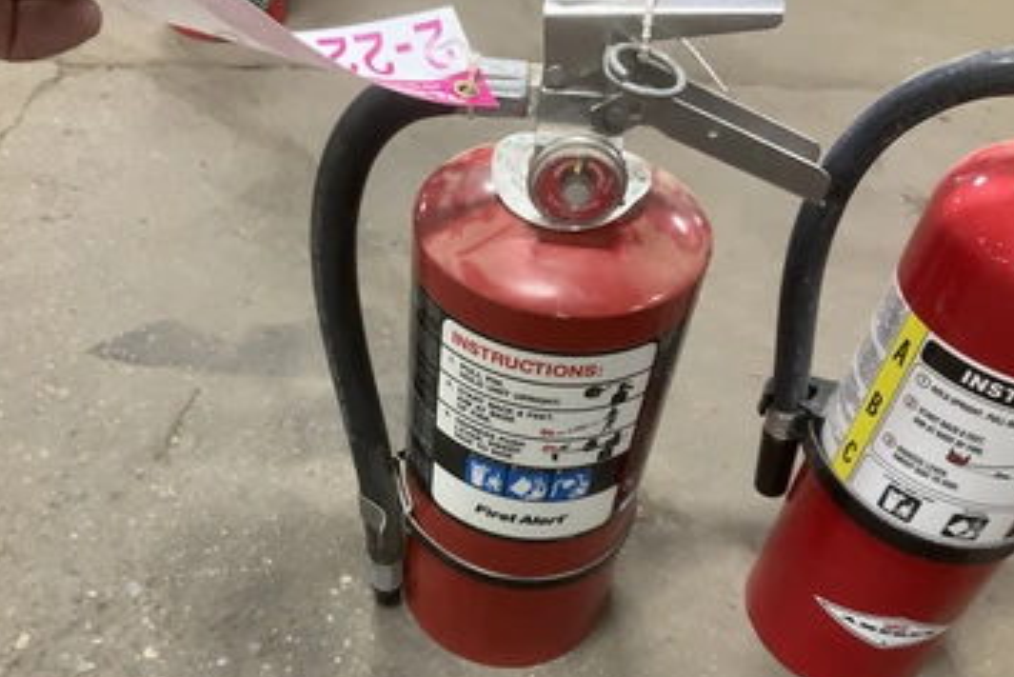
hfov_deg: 55.7
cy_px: 417
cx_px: 466
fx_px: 958
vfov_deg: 38.7
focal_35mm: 34
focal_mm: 3
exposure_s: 1/40
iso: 250
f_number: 1.8
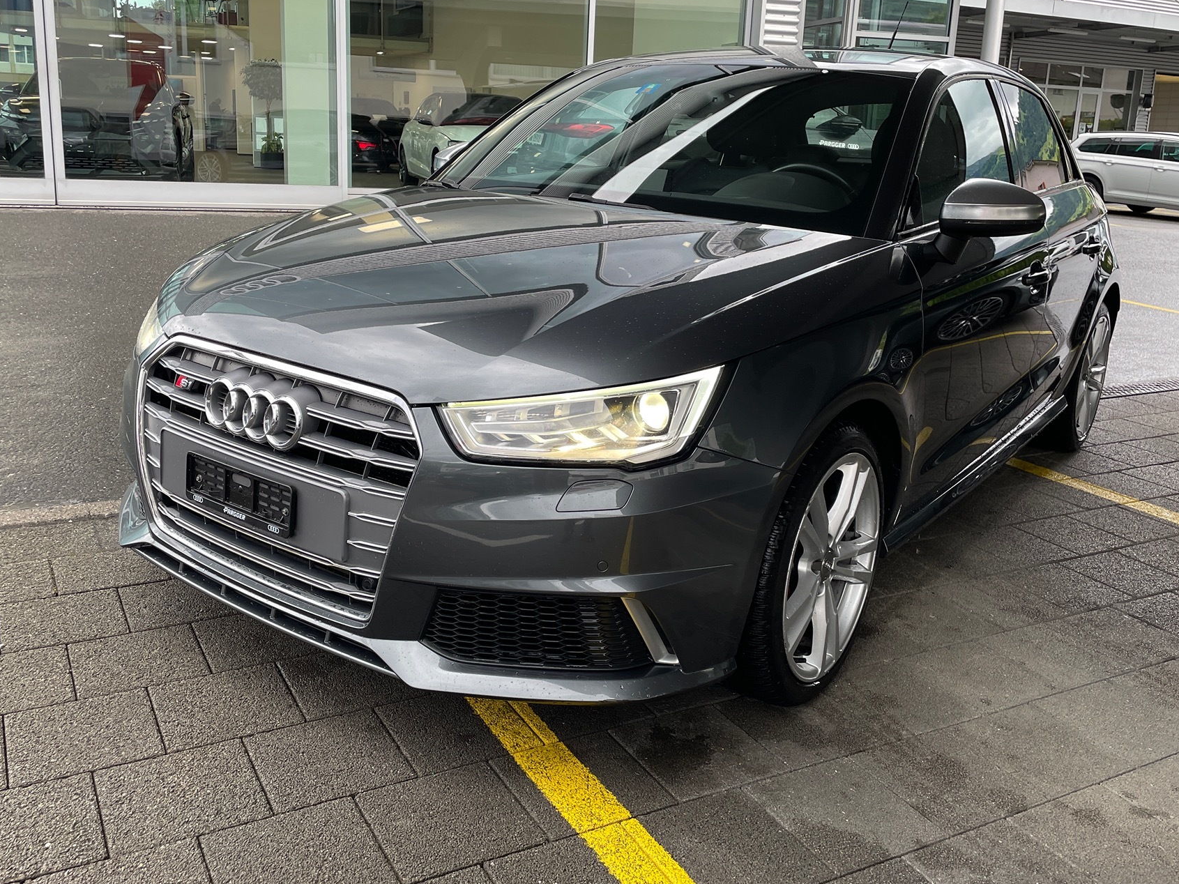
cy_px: 377
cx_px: 564
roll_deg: -1.3
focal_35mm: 31
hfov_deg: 58.3
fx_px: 1056
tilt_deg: -11.8
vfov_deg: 45.3
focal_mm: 4.2
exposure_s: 1/124
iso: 40
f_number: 1.6
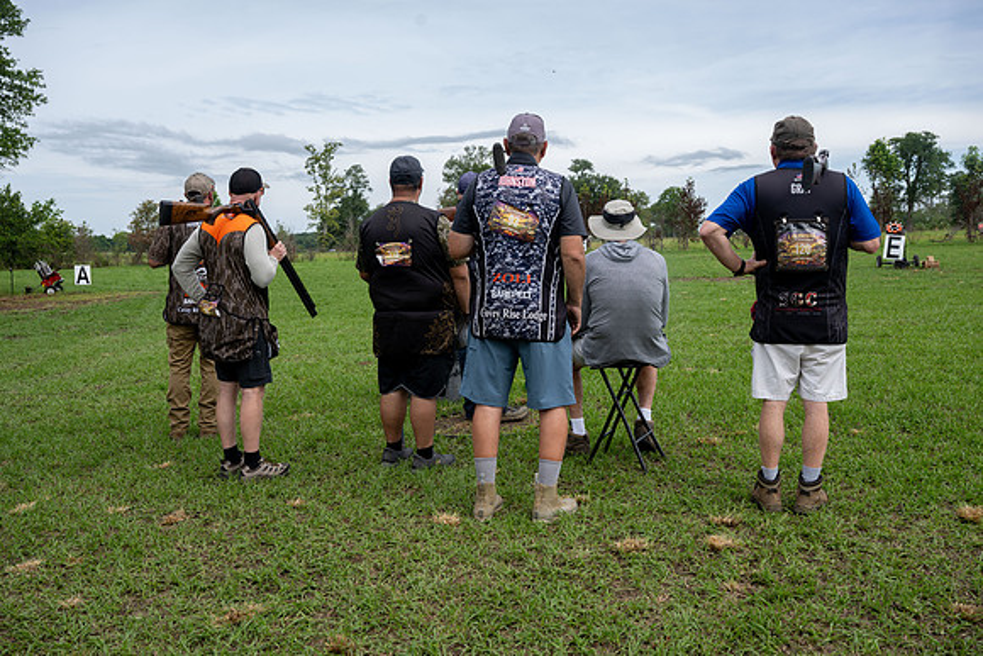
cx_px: 492
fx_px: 942
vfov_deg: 38.4
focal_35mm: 34
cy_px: 328
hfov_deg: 55.1
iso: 64
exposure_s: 1/100
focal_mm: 34.5
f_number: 6.3
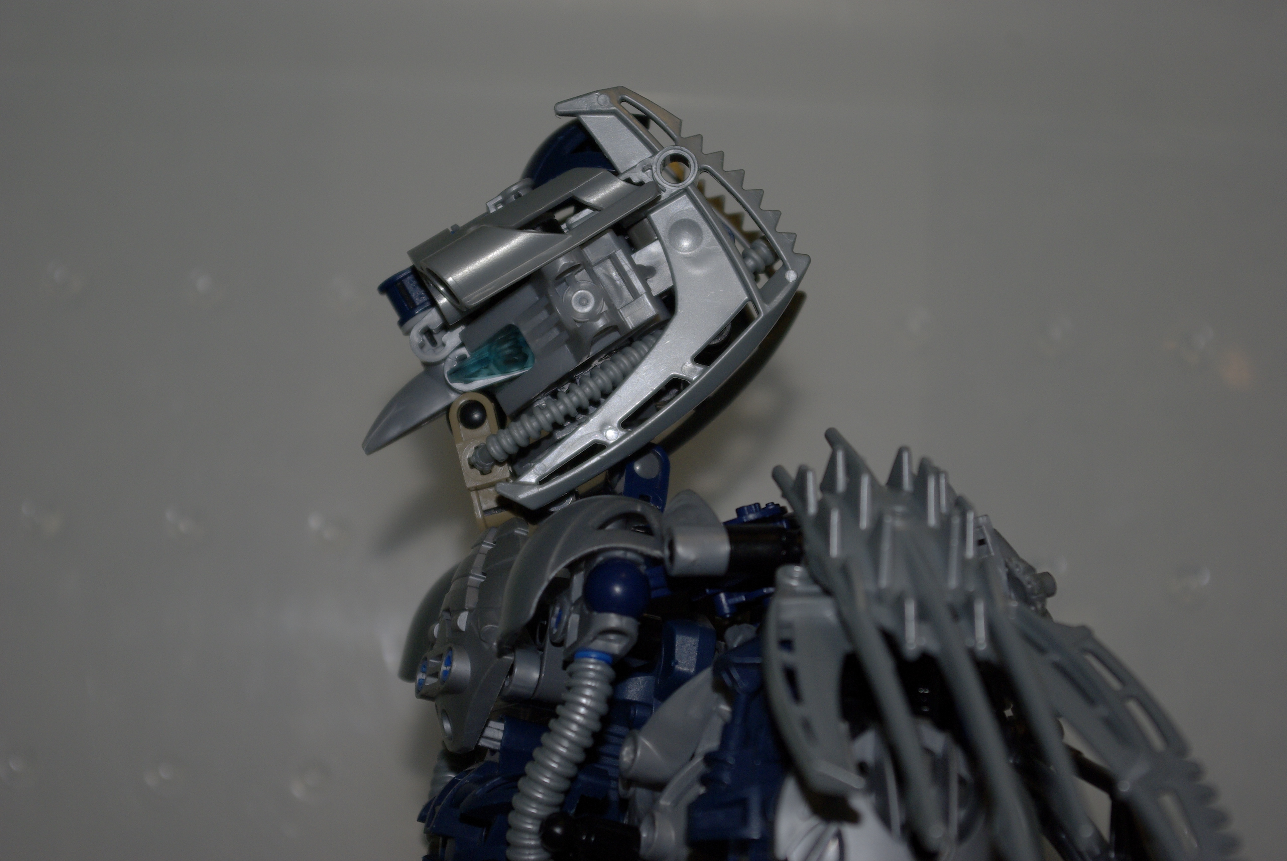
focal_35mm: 82
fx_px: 2953
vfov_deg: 16.6
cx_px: 644
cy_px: 430
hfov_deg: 24.6
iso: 400
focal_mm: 55
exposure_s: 1/60
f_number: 5.6
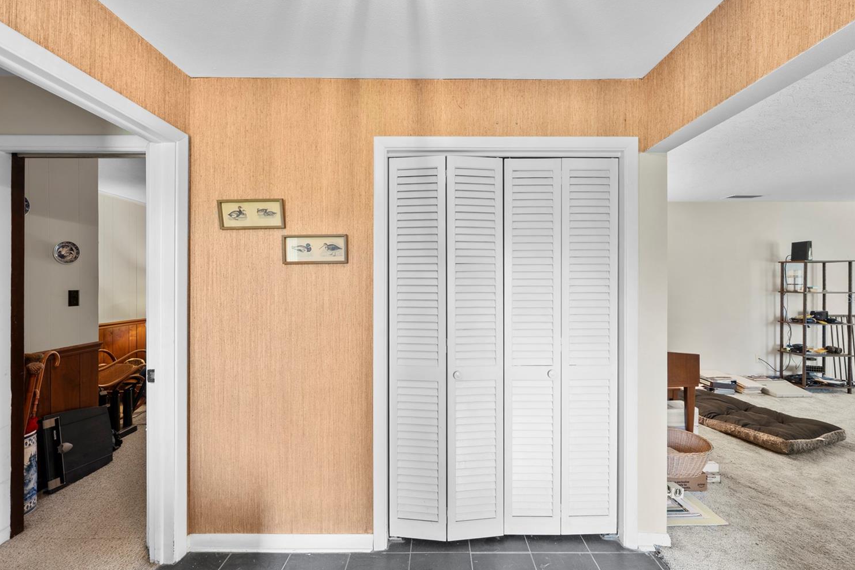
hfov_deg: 108.3
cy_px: 298
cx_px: 434
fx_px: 309
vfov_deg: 85.3
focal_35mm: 13
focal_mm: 12
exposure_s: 2.5
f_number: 9
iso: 100
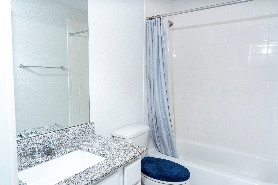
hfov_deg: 73.8
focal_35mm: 24
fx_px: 185
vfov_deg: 53.1
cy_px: 92
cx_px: 139
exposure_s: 1/250
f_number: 9
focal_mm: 24
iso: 200
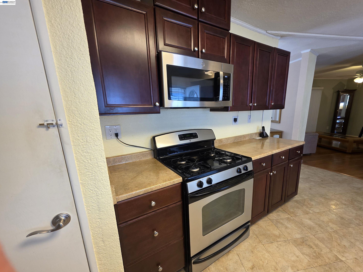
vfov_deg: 85.5
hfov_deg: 101.9
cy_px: 146
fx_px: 147
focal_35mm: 14
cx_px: 194
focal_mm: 2.2
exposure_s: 1/60
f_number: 1.9
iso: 160
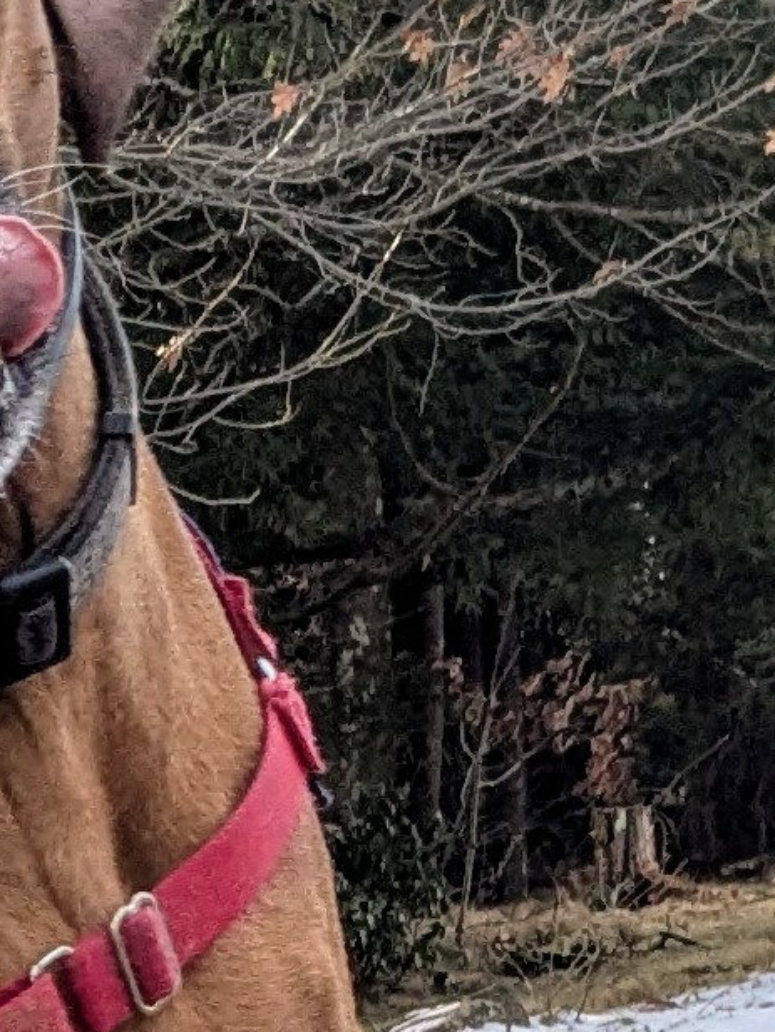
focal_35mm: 130
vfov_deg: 15.1
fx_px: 3879
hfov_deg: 10.6
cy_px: 797
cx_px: -711
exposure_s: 1/1299
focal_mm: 4.38
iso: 51
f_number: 1.73
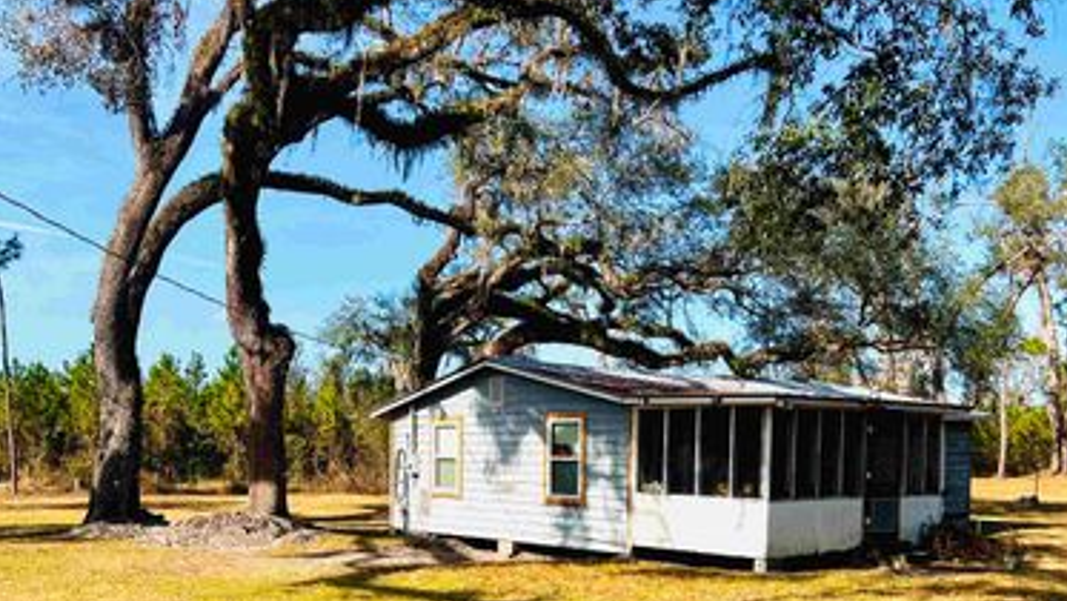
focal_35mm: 38
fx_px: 1075
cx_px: 438
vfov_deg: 30.4
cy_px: 491
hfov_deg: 52.5
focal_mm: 5.7
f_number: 1.5
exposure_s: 1/2632
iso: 50
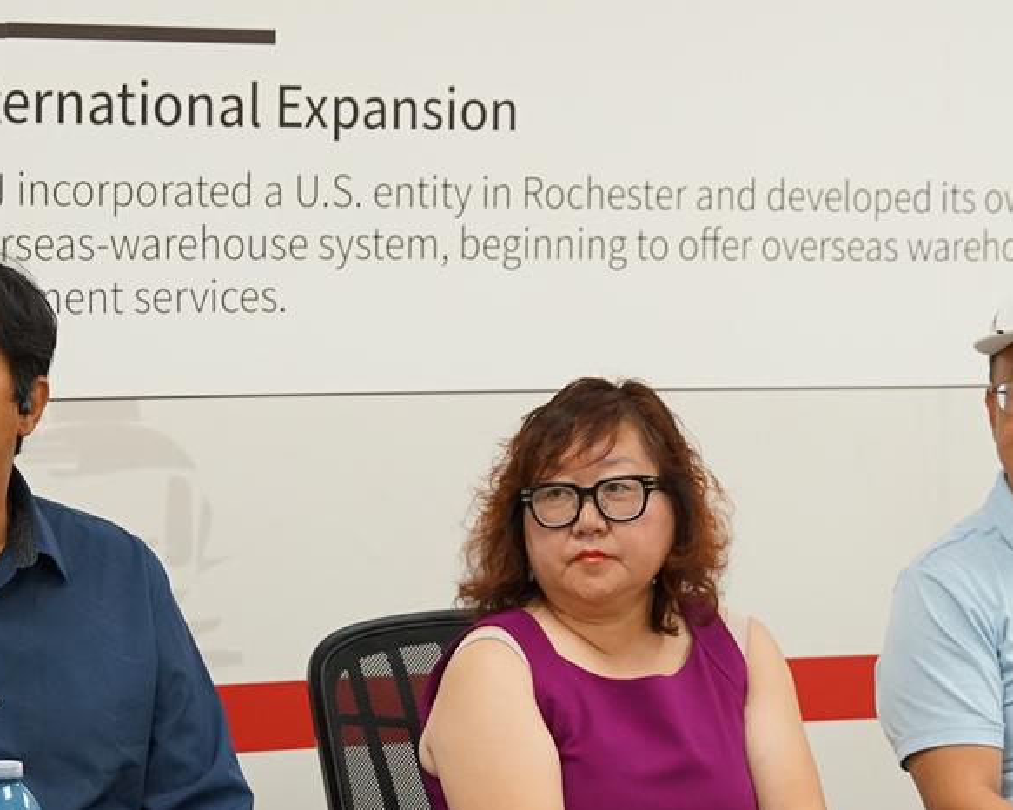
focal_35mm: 149
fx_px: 4467
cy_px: 614
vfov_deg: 10.3
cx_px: 568
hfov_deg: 12.9
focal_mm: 85.6
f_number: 6.3
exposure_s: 1/160
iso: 2000
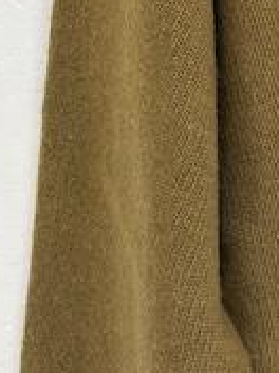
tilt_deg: -6.3
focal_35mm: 145
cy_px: -71
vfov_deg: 13.3
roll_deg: -0.1
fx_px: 1558
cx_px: 678
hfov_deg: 9.1
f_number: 1.6
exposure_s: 1/100
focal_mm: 5.96
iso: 40
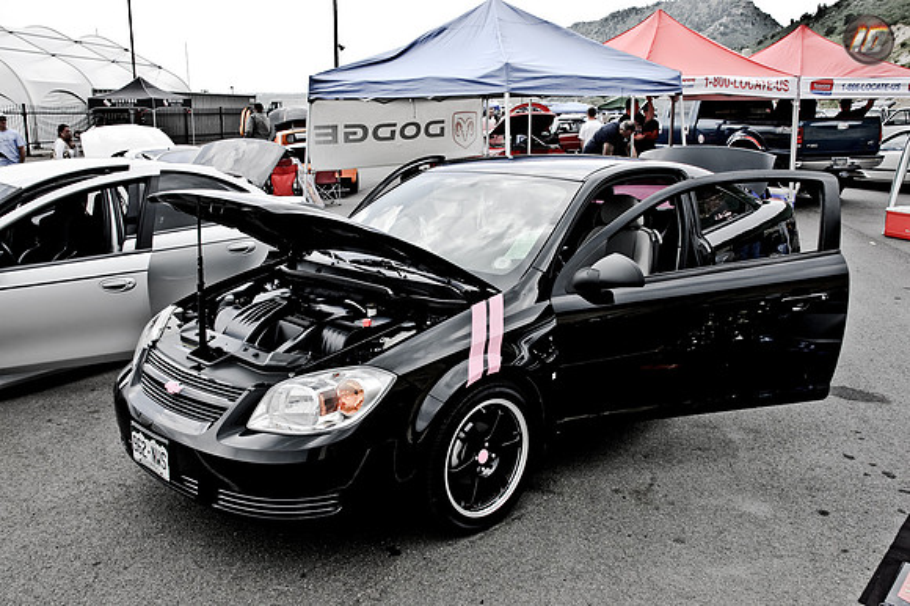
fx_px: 758
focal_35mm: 30
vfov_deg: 43.6
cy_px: 303
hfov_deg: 62.0
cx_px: 455
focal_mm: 20
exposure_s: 1/200
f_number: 7.1
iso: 200
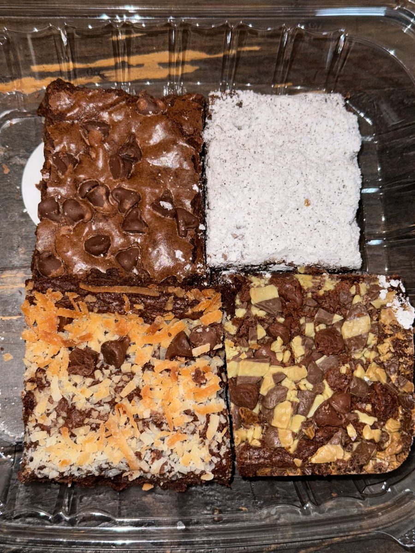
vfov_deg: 39.7
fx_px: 767
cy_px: 276
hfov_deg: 30.3
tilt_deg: -81.6
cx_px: 208
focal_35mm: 48
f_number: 1.78
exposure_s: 1/8
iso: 50
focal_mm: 6.86
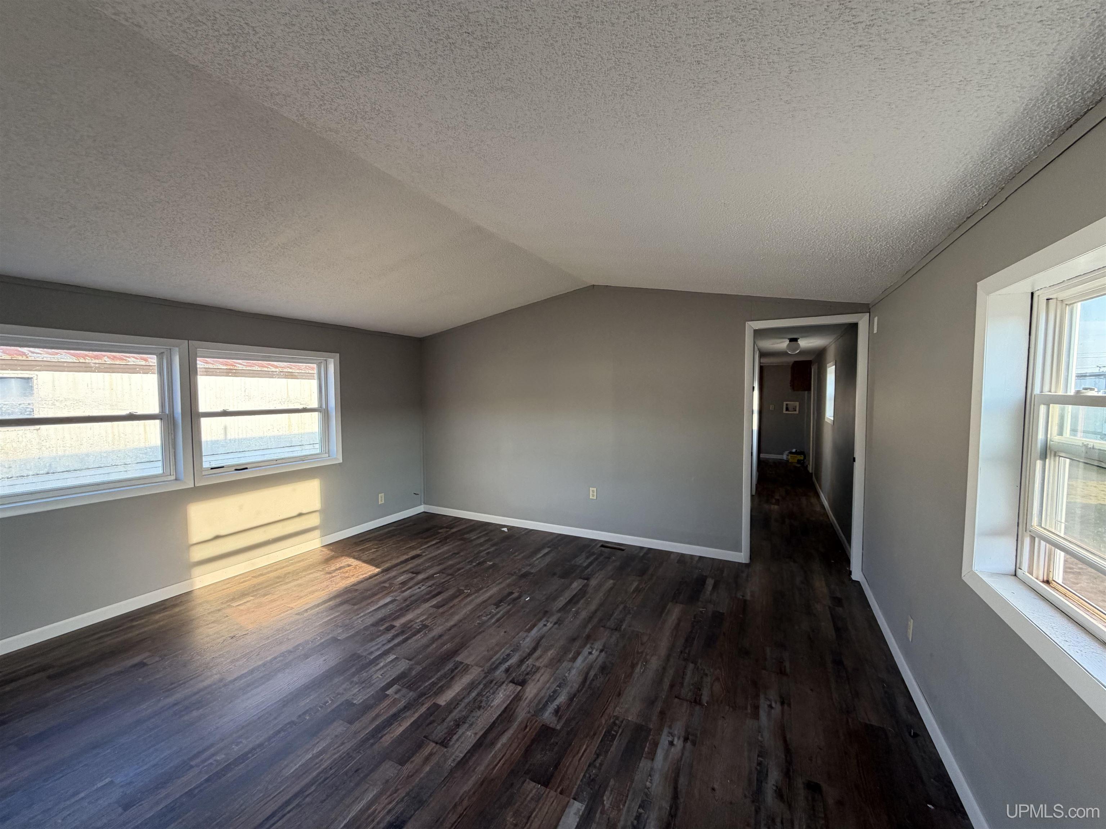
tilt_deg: -2.7
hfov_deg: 102.1
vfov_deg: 85.7
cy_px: 414
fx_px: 447
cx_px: 553
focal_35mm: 14
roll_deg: +0.1
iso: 160
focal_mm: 2.22
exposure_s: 1/121
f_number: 2.2
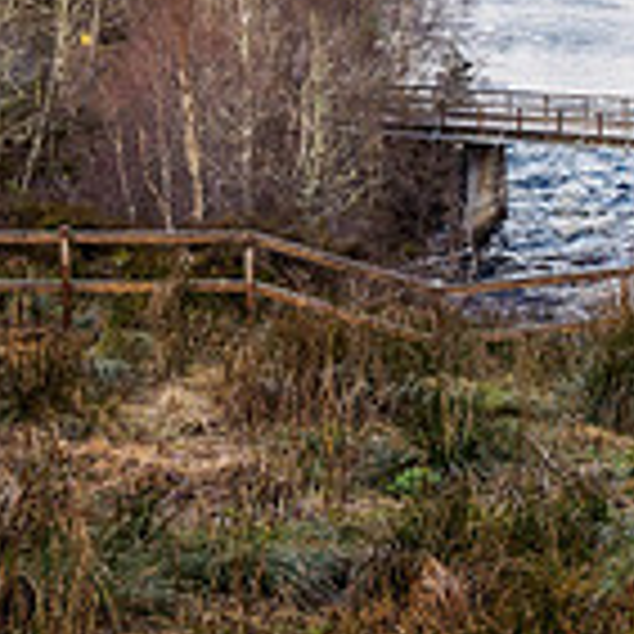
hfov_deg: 13.9
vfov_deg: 13.4
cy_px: -281
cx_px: 630
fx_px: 2569
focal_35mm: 124
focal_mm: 17
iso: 200
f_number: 3.9
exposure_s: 1/800
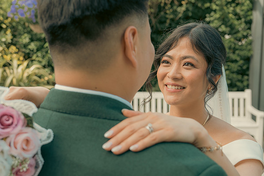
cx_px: 132
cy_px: 88
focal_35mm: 46
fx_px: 337
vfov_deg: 29.3
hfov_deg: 42.7
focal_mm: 31
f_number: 3.5
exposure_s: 1/160
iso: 125
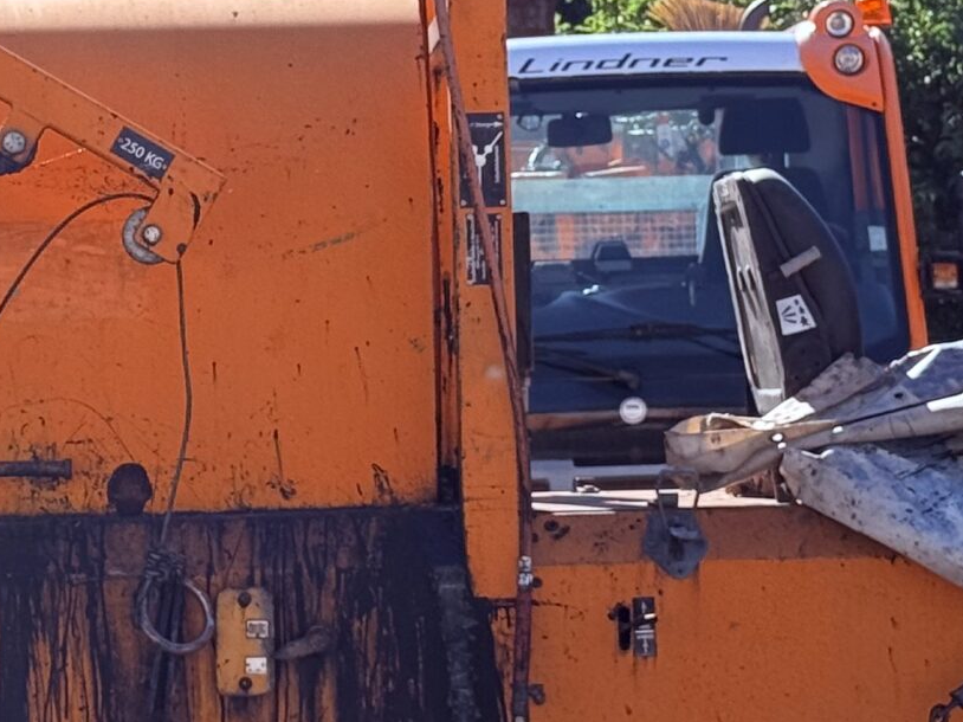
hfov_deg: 13.1
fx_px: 4200
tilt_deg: -1.8
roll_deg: +1.9
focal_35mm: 151
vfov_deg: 9.8
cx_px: 290
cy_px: 404
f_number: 1.78
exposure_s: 1/2208
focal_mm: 6.76
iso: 80
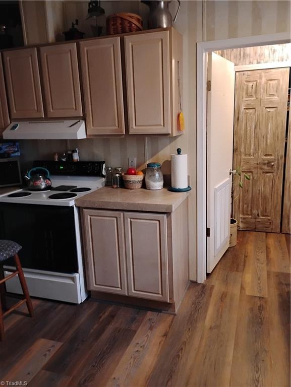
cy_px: 194
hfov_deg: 49.8
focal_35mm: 28
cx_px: 146
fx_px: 313
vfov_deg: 63.4
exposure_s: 1/20
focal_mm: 4.26
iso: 2347
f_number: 1.8
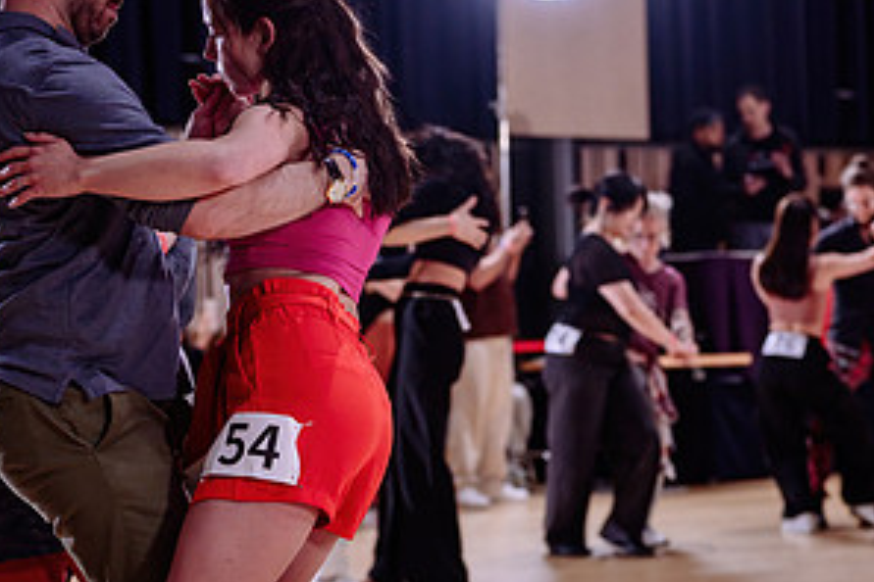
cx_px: 507
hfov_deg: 18.4
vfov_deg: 12.3
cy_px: 395
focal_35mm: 111
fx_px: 2695
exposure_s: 1/250
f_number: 2
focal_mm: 51
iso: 1250
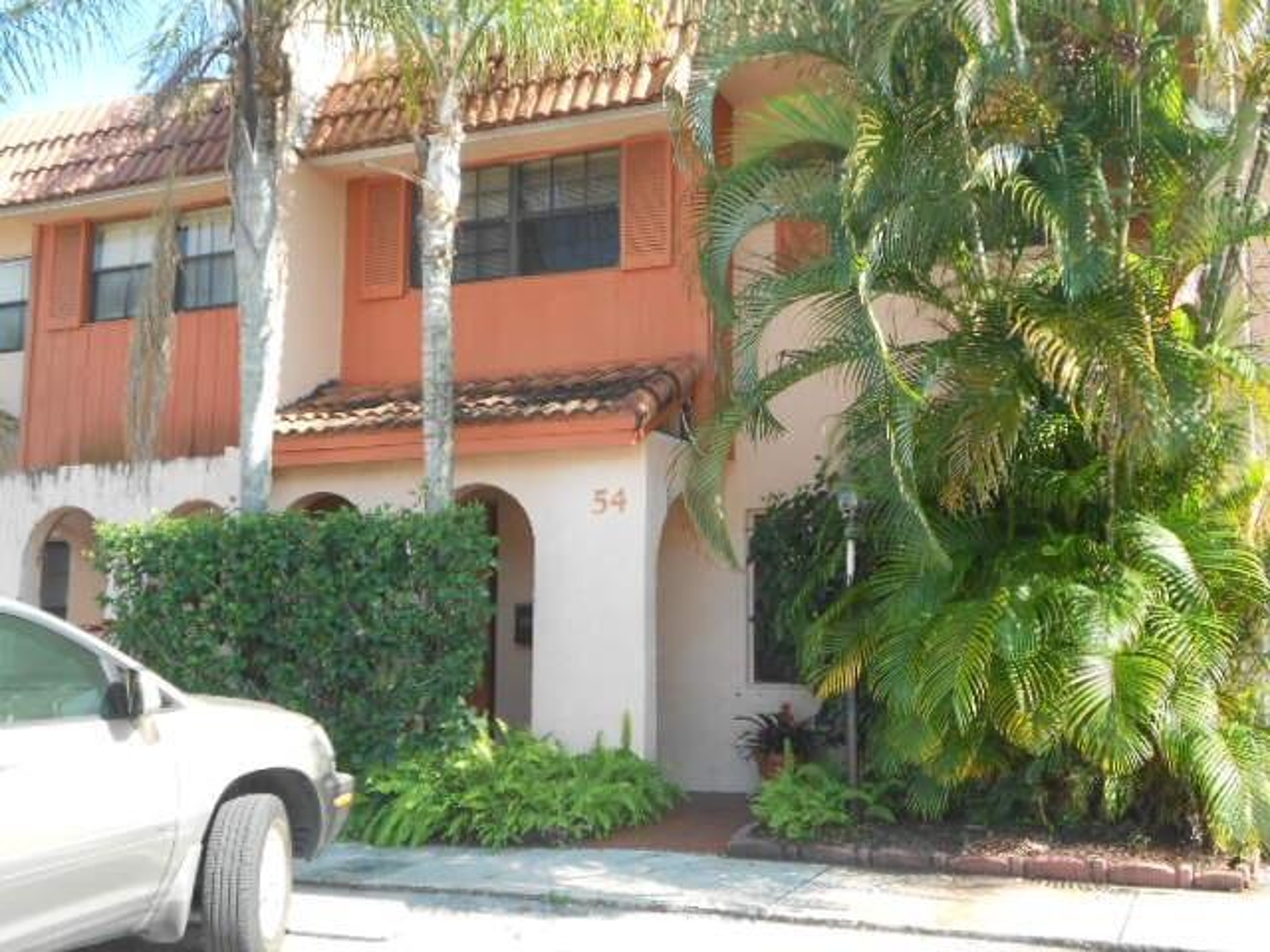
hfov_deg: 50.1
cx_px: 635
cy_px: 476
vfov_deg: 38.7
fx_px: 1357
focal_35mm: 37
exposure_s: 1/100
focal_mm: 6.7
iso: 80
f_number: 3.9
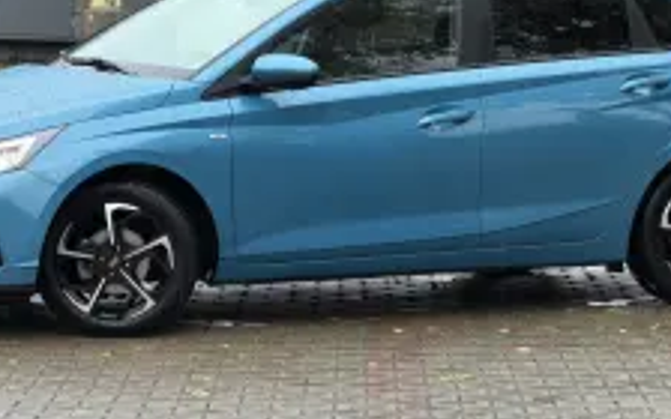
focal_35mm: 170
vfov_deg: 7.7
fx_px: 3109
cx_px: 321
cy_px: 156
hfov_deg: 12.3
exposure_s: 1/121
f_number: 2.8
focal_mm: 16.89
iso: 250
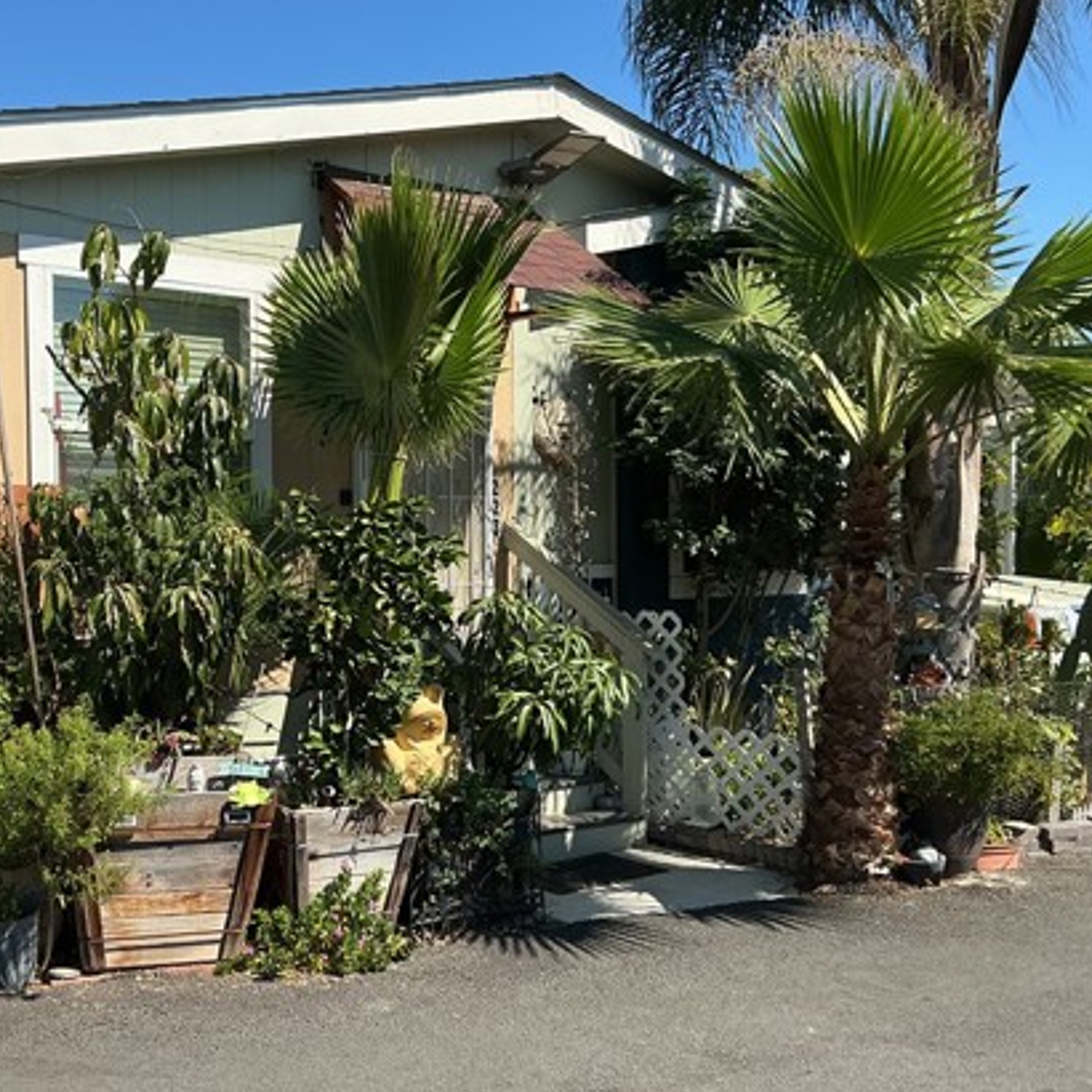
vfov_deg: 41.8
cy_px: 581
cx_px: 322
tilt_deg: -1.0
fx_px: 1428
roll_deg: +1.4
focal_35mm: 40
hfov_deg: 41.1
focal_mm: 3
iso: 25
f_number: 1.8
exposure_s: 1/1250
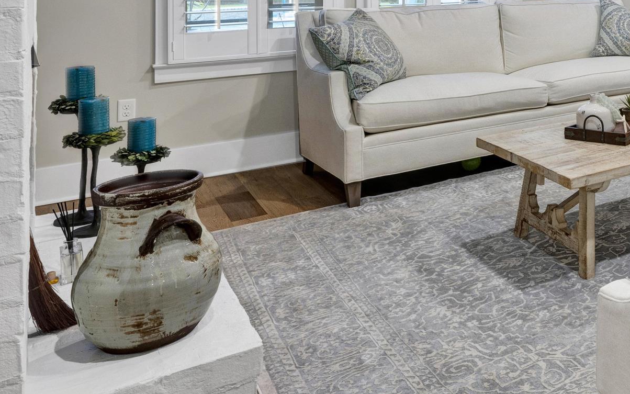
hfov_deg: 38.0
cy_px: -39
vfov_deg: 28.8
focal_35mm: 40
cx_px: 737
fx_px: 692
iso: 400
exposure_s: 1/4
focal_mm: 15.5
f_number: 11
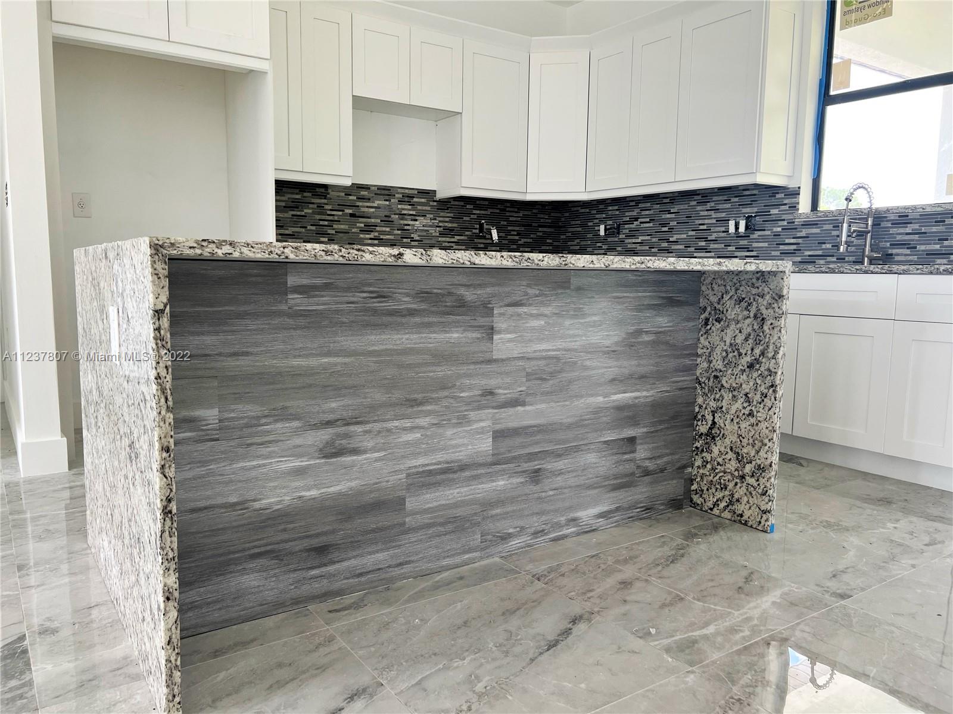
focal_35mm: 26
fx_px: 716
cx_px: 476
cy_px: 357
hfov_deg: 67.3
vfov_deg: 53.1
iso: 64
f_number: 1.5
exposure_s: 1/122
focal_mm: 5.7
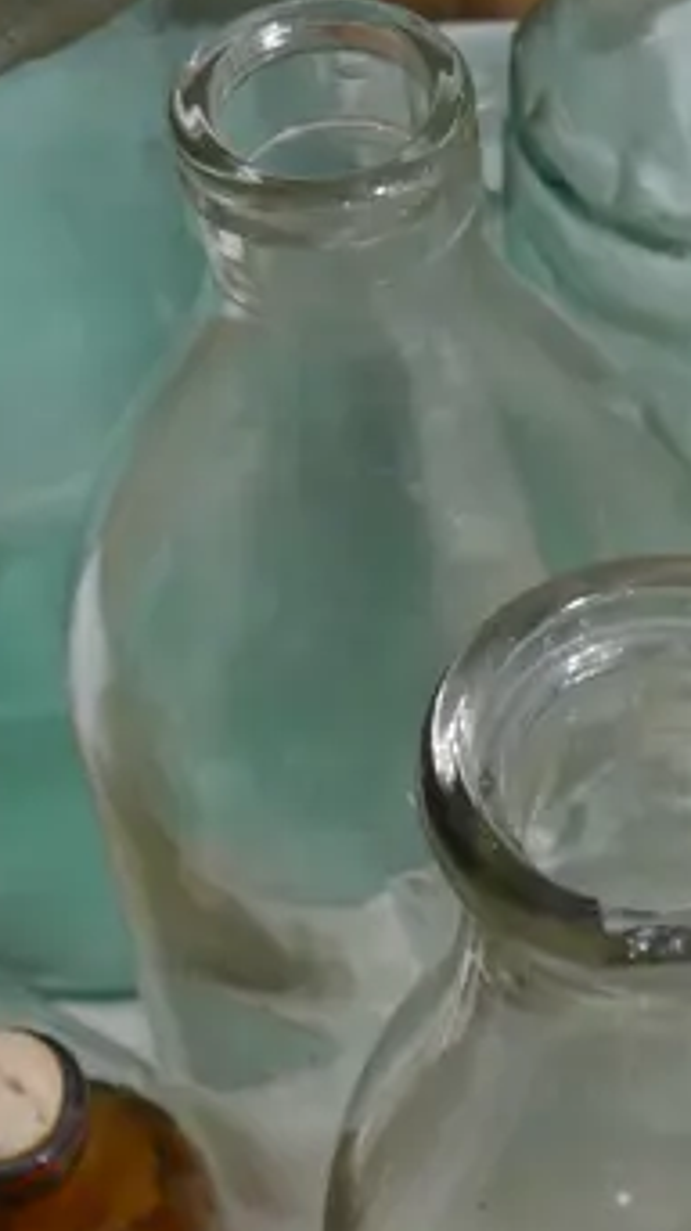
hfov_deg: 9.4
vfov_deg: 17.3
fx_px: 4045
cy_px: 509
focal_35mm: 124
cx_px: 1184
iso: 500
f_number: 4.1
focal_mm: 19
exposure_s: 1/60
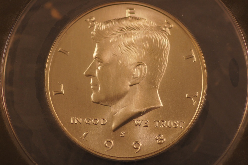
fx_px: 1032
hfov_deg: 13.7
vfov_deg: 9.1
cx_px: 124
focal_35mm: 150
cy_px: 82
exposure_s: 1/160
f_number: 2.8
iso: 1000
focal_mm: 100
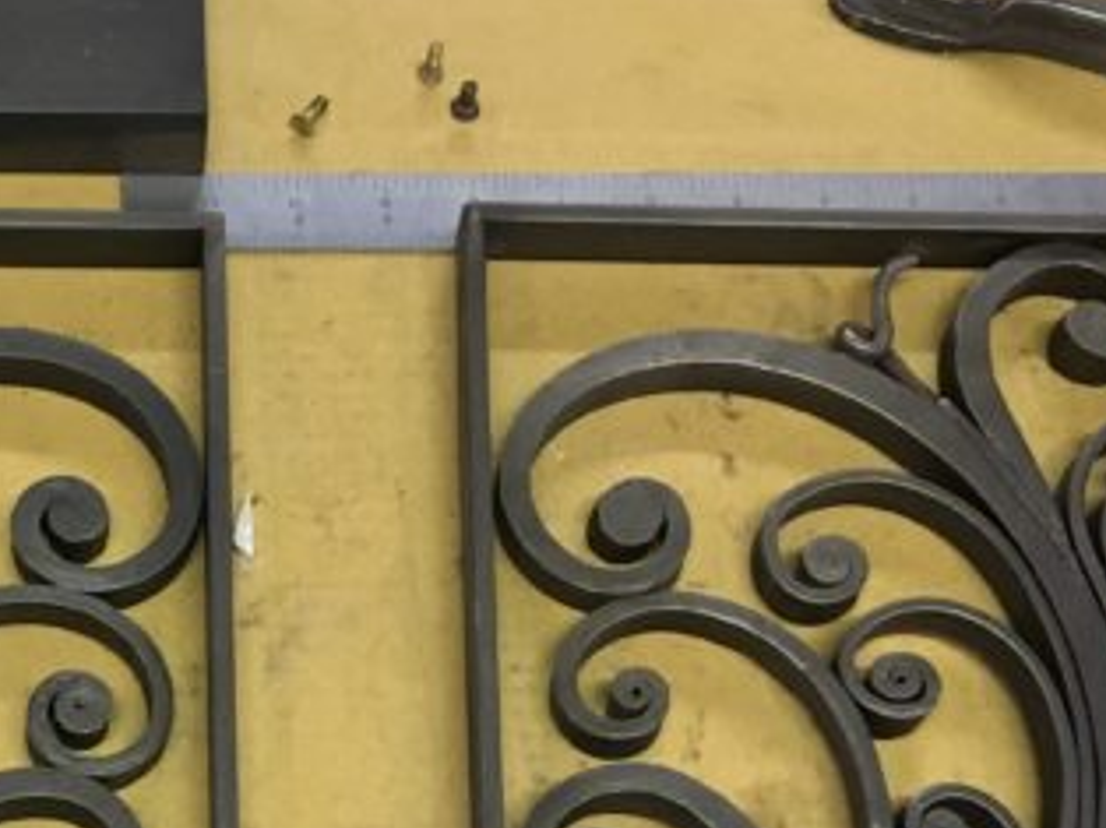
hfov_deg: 26.6
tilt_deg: -70.1
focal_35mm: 71
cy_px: 884
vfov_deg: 19.9
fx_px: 2267
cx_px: 141
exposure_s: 1/30
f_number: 2.2
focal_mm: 4.15
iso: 160
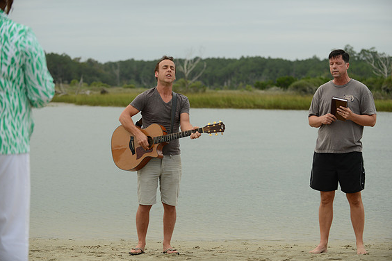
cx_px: 199
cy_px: 129
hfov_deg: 28.1
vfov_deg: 18.9
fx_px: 784
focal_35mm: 72
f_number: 2.8
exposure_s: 1/2000
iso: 400
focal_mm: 70
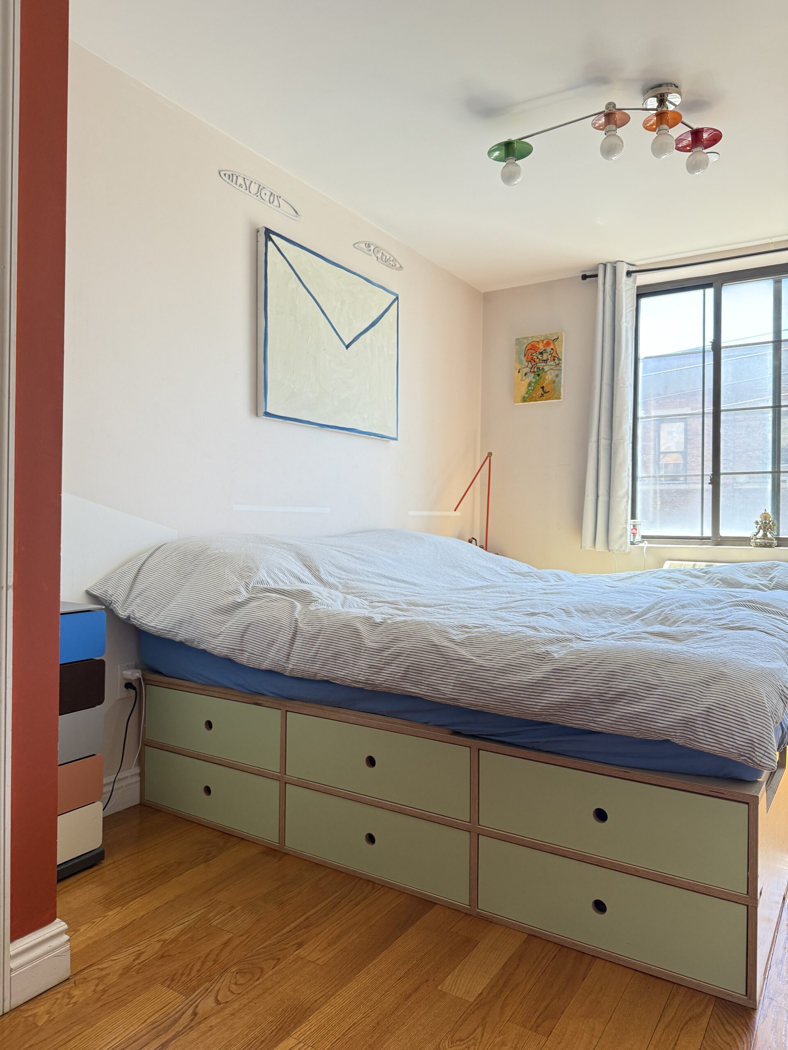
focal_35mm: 24
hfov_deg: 56.8
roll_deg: -0.8
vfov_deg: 71.6
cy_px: 525
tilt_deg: -0.2
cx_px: 394
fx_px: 728
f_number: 1.78
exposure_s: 1/93
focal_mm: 6.76
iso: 200
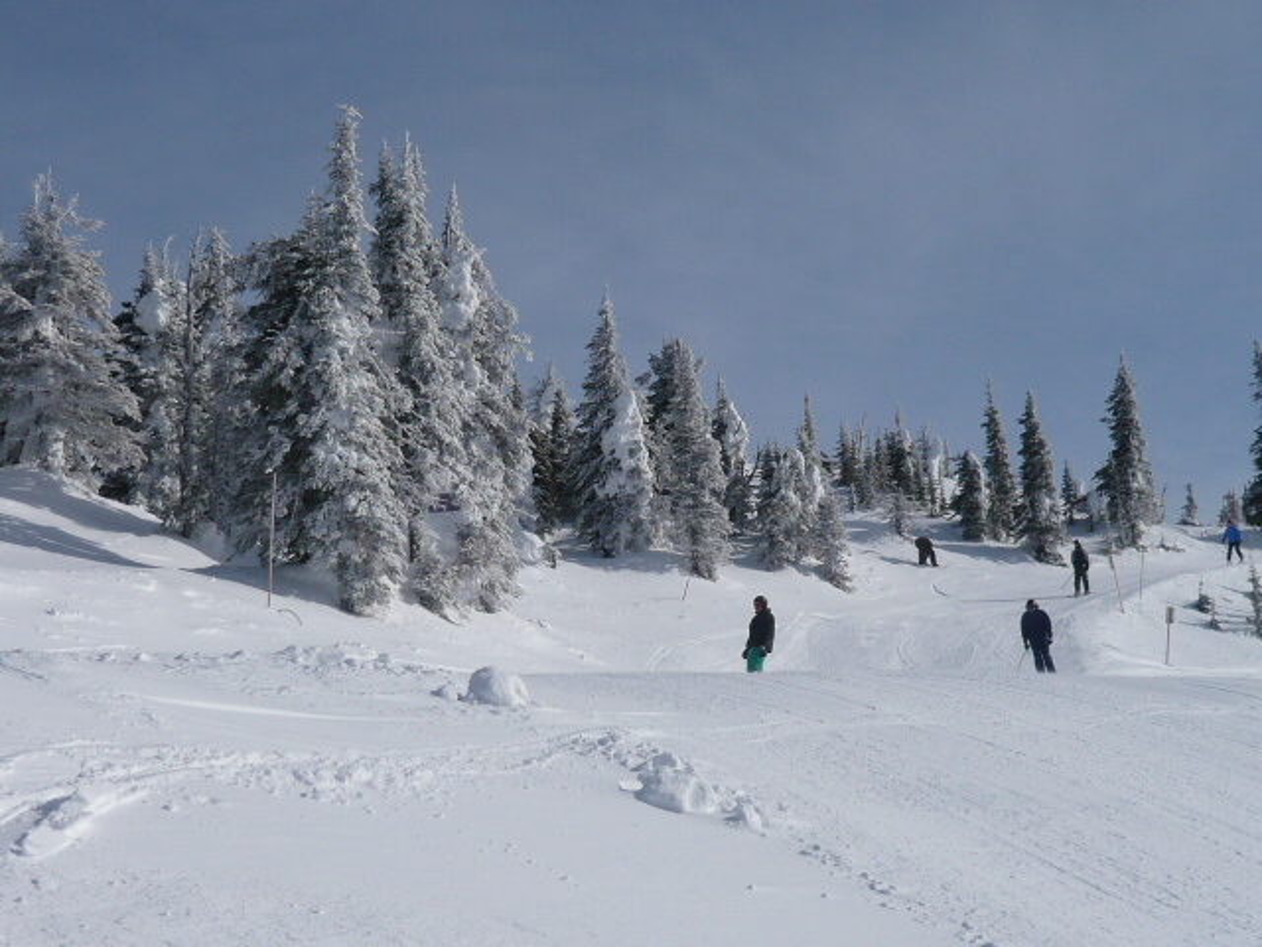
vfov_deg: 27.0
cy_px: 474
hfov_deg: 35.5
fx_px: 1969
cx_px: 631
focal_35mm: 54
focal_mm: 5.8
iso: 100
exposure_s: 1/400
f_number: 9
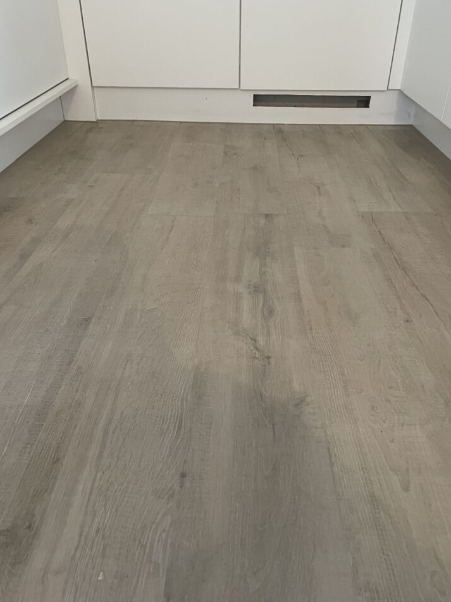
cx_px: 237
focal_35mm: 28
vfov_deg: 63.4
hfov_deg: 49.7
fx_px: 487
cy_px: 298
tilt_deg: -31.8
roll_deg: -0.4
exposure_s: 1/50
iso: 320
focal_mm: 4.2
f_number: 1.6
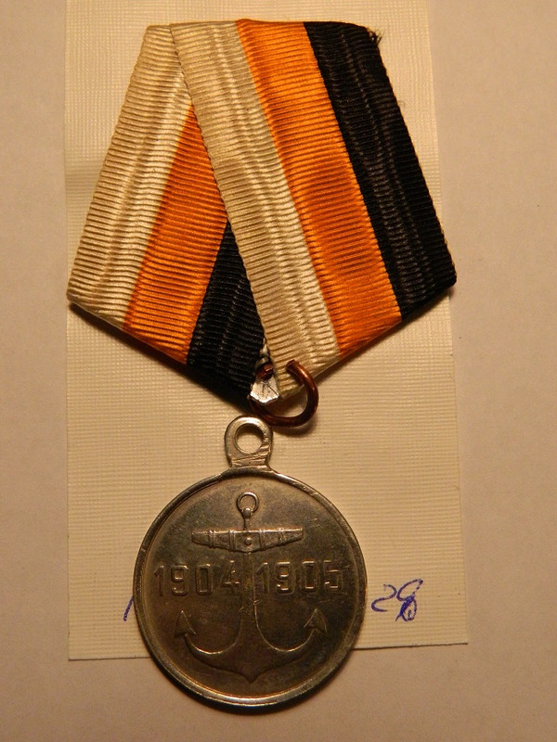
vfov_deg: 40.4
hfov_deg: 30.9
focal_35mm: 47
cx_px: 278
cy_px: 371
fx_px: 1008
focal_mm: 8.4
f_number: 3.6
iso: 400
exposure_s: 1/125
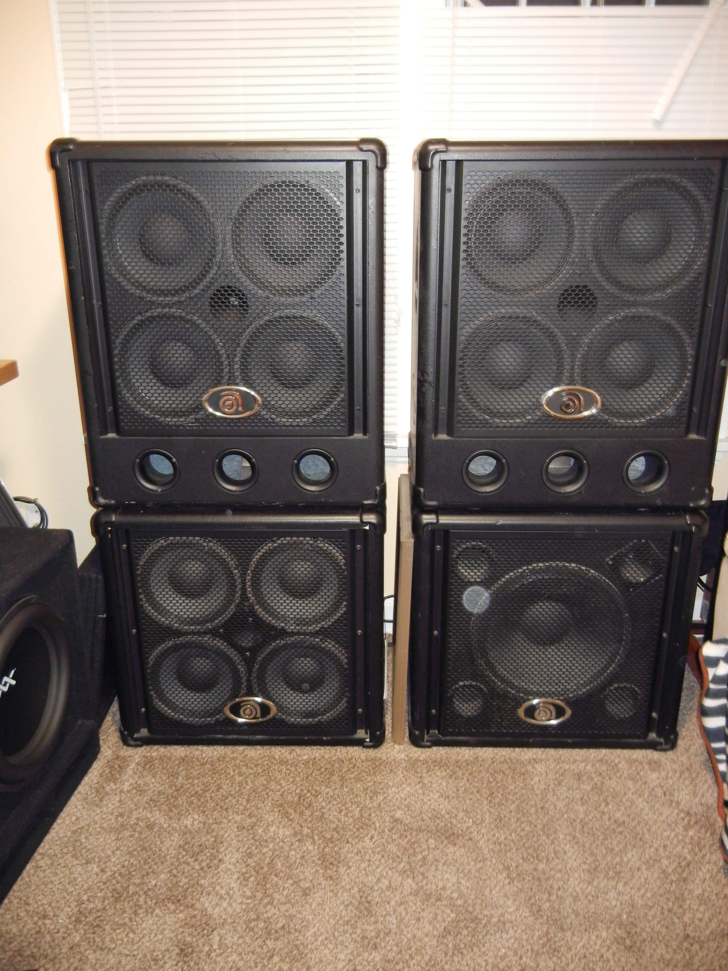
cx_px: 364
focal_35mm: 30
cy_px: 486
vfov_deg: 60.0
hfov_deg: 46.8
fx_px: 841
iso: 417
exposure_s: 1/15
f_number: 3.5
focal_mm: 5.4
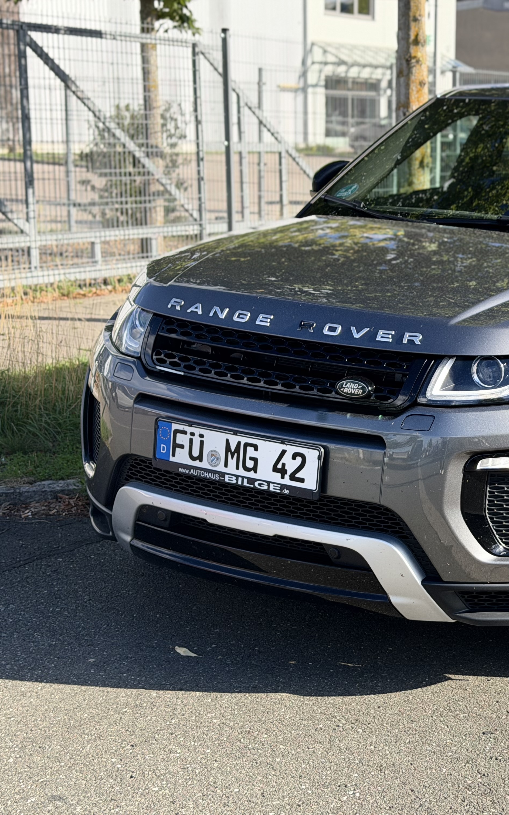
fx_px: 1509
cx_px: 500
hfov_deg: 18.7
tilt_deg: -10.5
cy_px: 407
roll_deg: -1.3
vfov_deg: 30.2
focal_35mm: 68
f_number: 1.78
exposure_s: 1/2577
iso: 80
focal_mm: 6.76
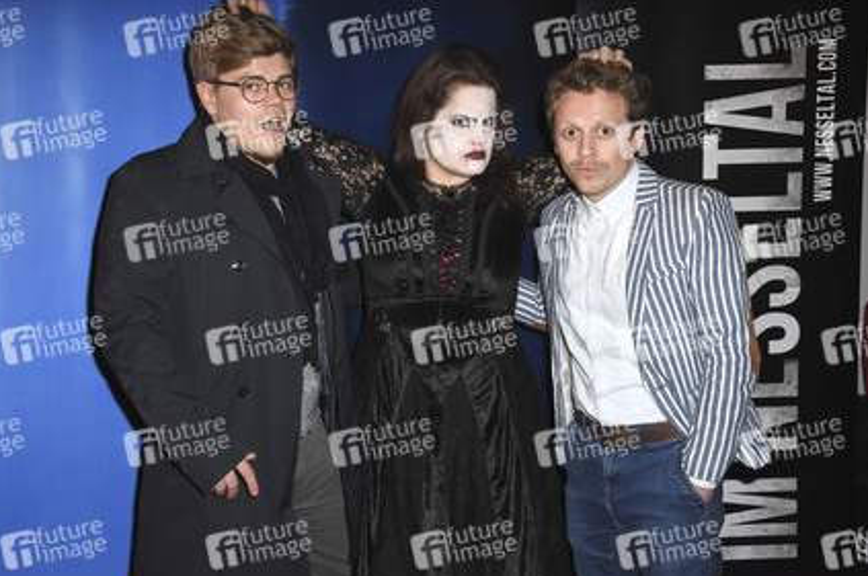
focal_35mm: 48
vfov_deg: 28.0
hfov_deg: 41.1
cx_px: 409
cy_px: 289
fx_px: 1156
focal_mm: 30
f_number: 6.3
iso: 1600
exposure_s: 1/60
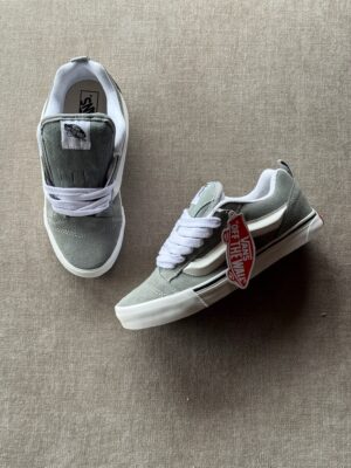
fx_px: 649
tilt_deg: -77.8
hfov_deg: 30.3
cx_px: 176
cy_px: 234
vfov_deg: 39.7
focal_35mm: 48
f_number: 1.78
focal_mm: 6.76
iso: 100
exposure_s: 1/62
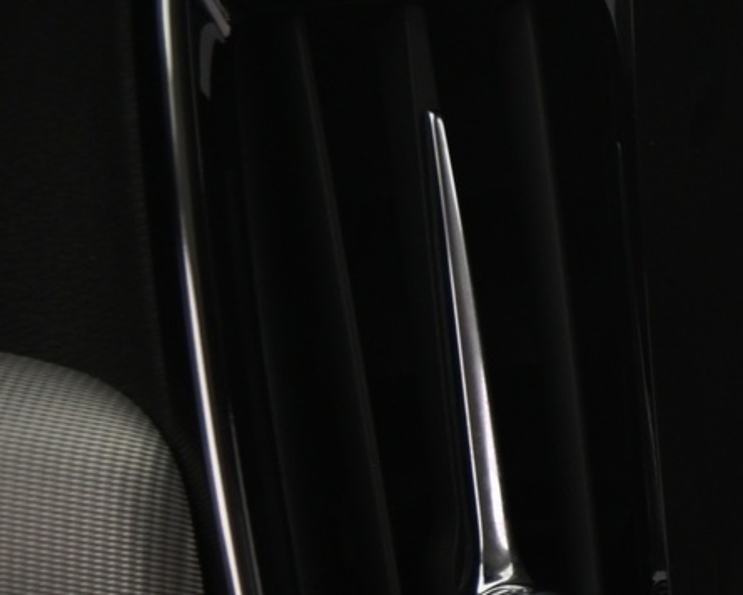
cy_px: 635
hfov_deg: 13.3
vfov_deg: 11.7
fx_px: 2859
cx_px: 1354
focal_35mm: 130
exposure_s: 1/20
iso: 1250
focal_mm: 38
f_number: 4
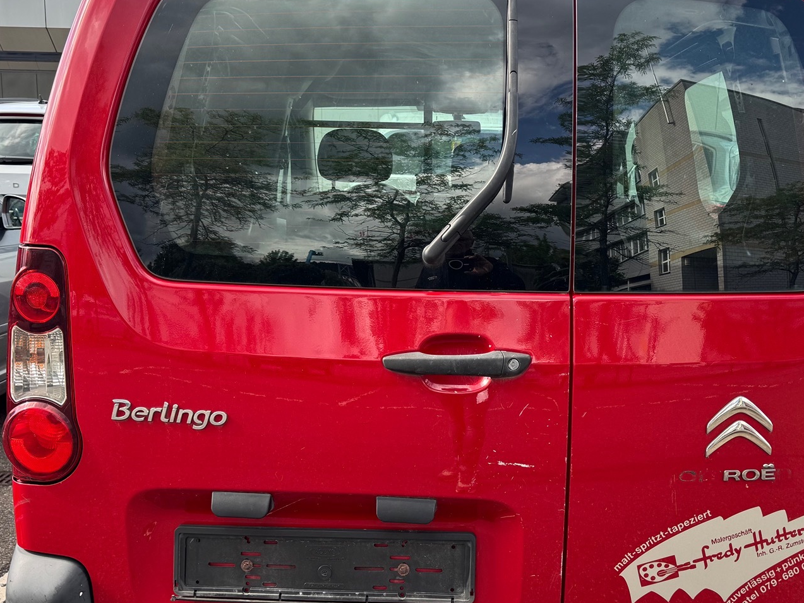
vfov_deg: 37.7
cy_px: 308
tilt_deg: -9.1
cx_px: 463
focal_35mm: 38
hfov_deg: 48.8
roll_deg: -0.9
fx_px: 883
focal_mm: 6.76
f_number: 1.78
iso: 80
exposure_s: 1/572
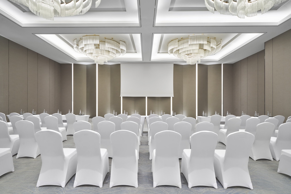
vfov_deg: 73.7
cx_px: 146
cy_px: 97
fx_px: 129
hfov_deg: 96.7
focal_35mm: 16
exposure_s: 1/3
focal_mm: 16
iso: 250
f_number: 9
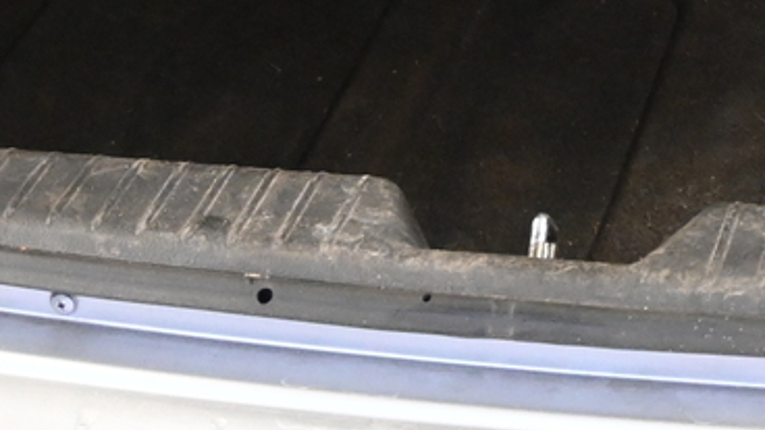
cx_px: 667
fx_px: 3153
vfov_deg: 7.4
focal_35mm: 155
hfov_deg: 13.7
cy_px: -540
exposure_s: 1/40
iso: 2500
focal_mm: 22.5
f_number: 4
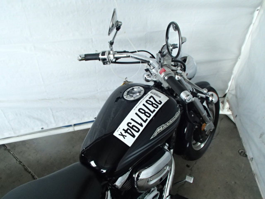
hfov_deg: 63.4
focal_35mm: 28
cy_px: 100
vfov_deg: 49.7
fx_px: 214
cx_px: 132
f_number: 3.9
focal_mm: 5
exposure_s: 1/100
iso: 800
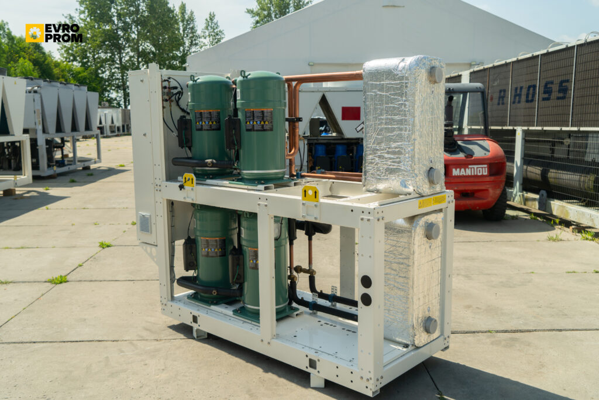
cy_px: 200
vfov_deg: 40.0
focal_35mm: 33
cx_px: 300
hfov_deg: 57.2
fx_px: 549
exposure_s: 1/250
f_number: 5
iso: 100
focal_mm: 33
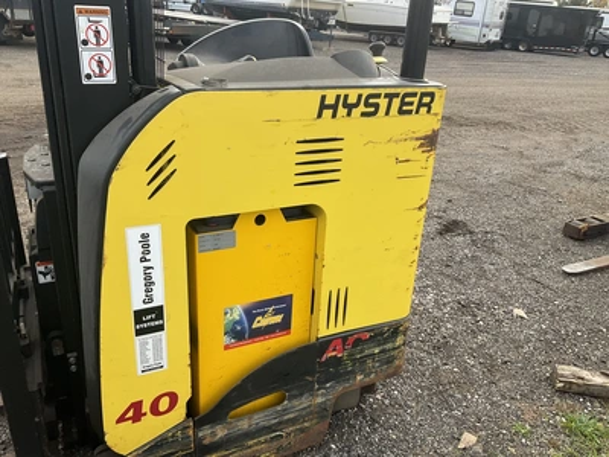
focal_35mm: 29
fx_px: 510
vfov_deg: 48.2
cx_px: 304
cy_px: 228
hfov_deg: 61.7
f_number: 1.8
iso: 25
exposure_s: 1/473
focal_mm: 3
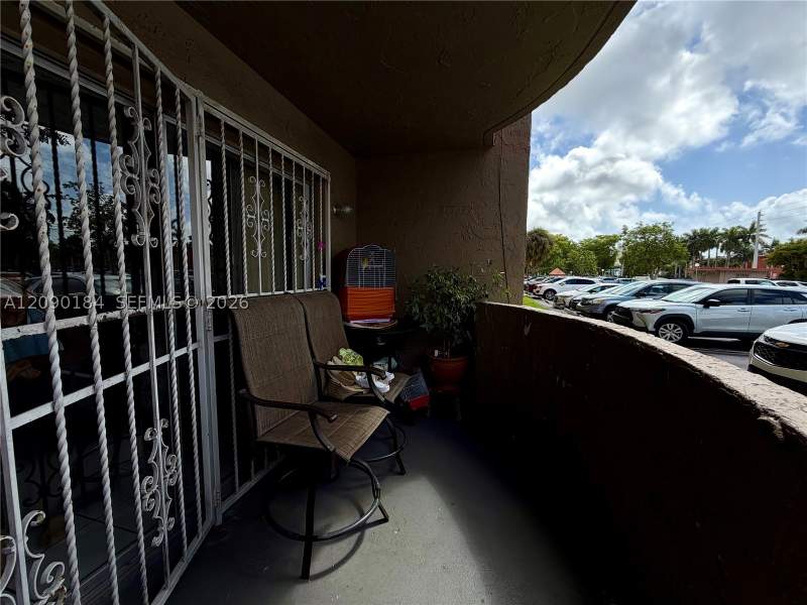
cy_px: 302
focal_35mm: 14
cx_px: 404
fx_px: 326
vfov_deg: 85.7
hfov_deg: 102.1
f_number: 2.2
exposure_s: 1/770
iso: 40
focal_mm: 2.22
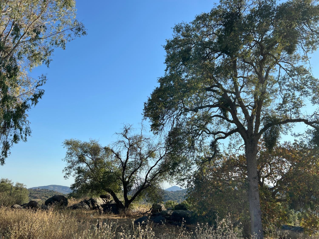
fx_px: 240
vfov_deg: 53.1
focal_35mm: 26
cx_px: 160
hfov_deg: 67.3
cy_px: 120
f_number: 1.5
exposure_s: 1/3257
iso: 50
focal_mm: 5.7
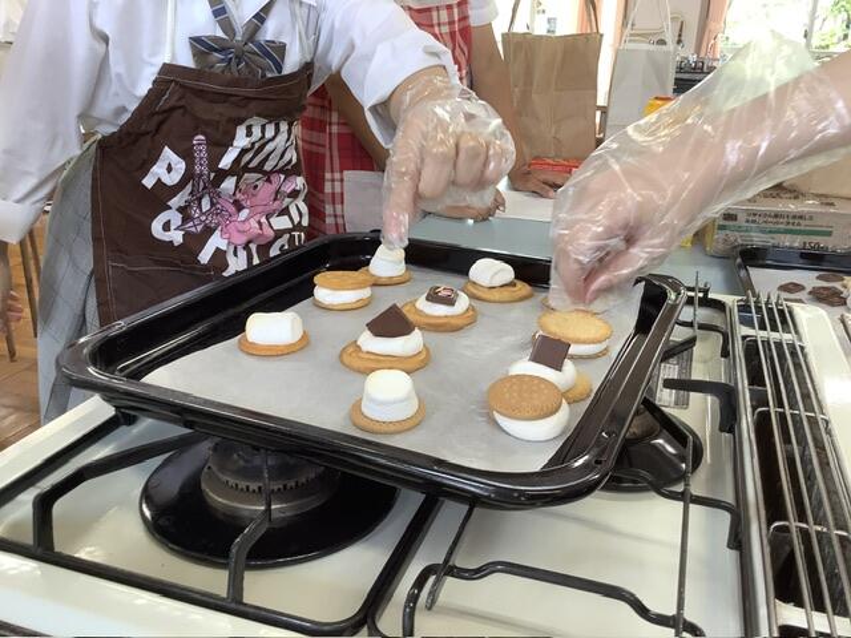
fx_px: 762
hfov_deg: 58.4
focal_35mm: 31
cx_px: 426
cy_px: 319
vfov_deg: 45.4
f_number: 2.4
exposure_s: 1/60
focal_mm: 3.3
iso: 64
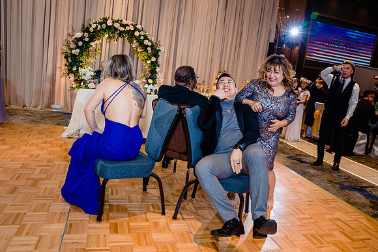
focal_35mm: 26
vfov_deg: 50.2
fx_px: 269
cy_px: 120
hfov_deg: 70.1
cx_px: 189
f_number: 4
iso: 1000
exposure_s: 1/160
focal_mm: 24
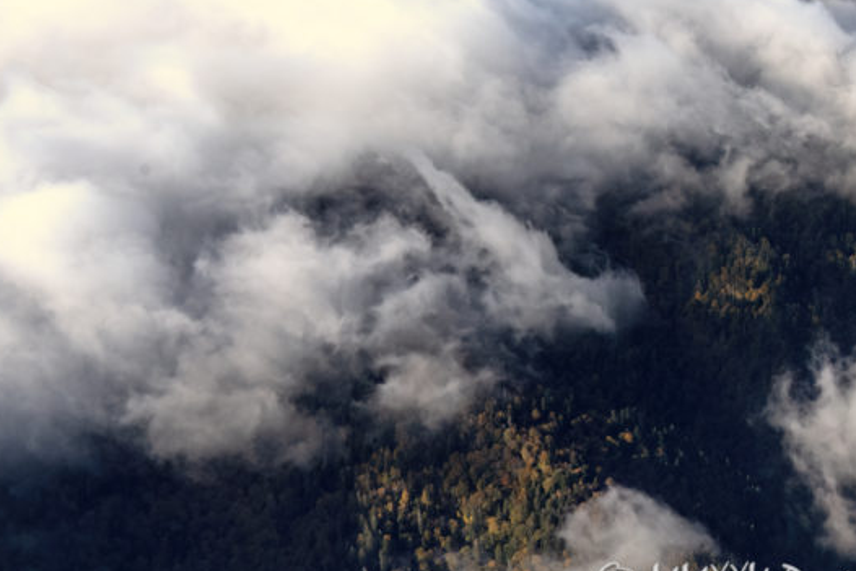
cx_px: 784
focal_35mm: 74
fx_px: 1760
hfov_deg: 26.4
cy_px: 54
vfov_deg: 18.1
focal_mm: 38
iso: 1600
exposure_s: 1/8000
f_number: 8
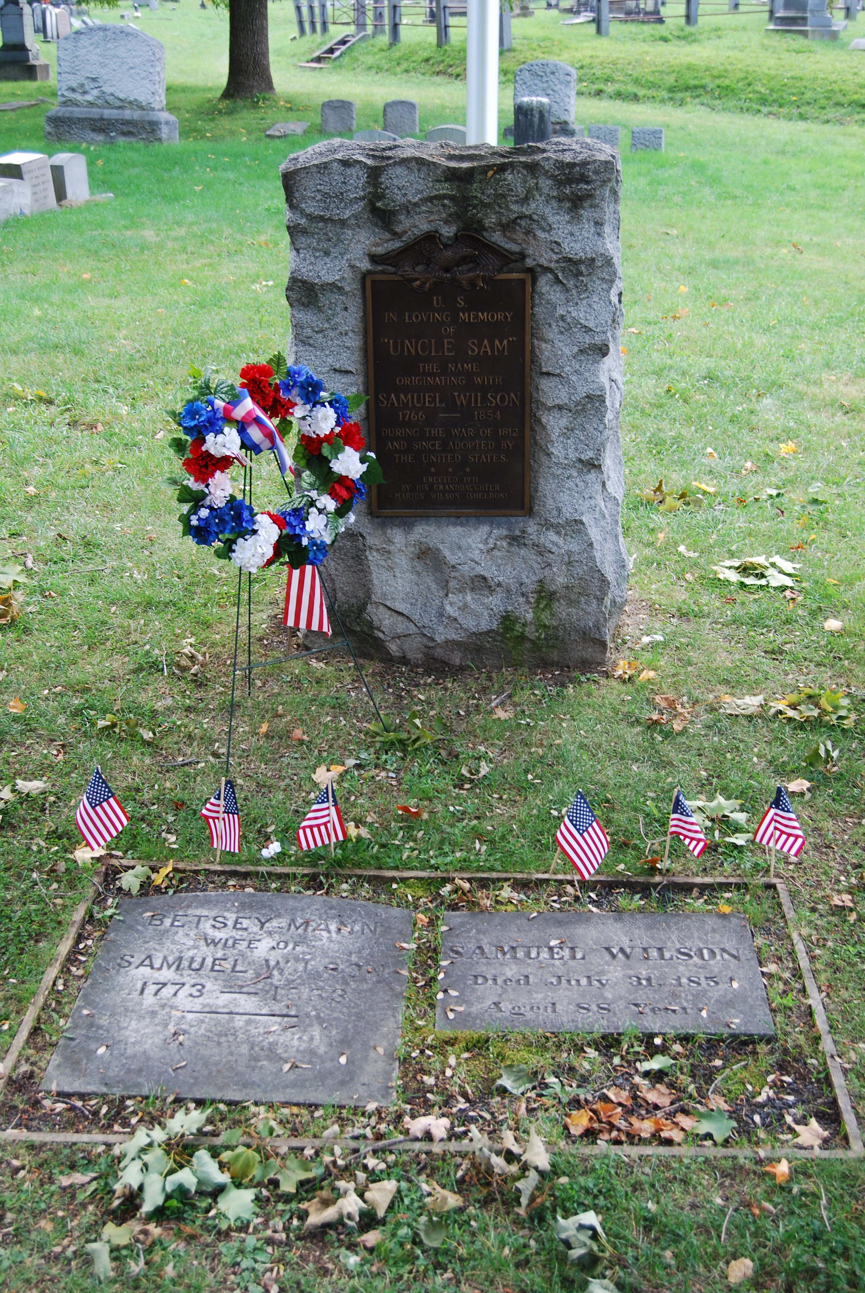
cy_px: 646
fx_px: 1402
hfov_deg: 34.3
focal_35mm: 39
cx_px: 432
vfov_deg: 49.5
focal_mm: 26
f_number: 5.6
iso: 200
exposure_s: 1/60
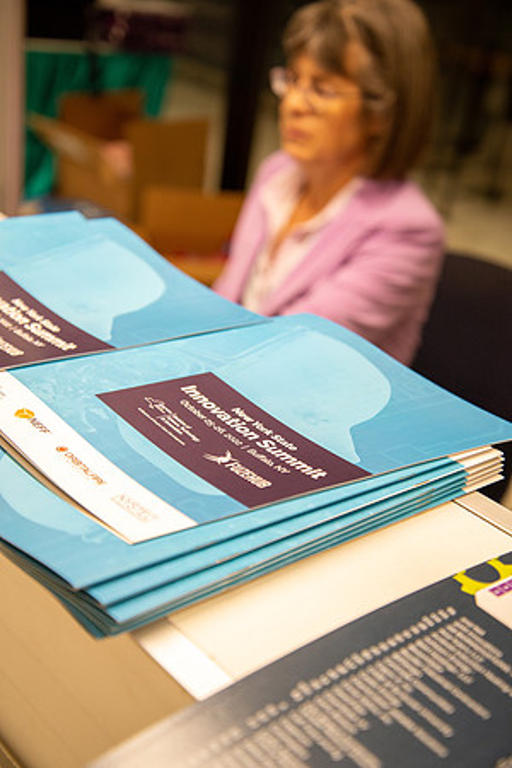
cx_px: 256
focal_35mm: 55
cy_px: 384
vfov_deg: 36.2
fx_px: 1173
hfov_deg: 24.6
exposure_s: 1/200
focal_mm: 55
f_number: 4.2
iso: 2000
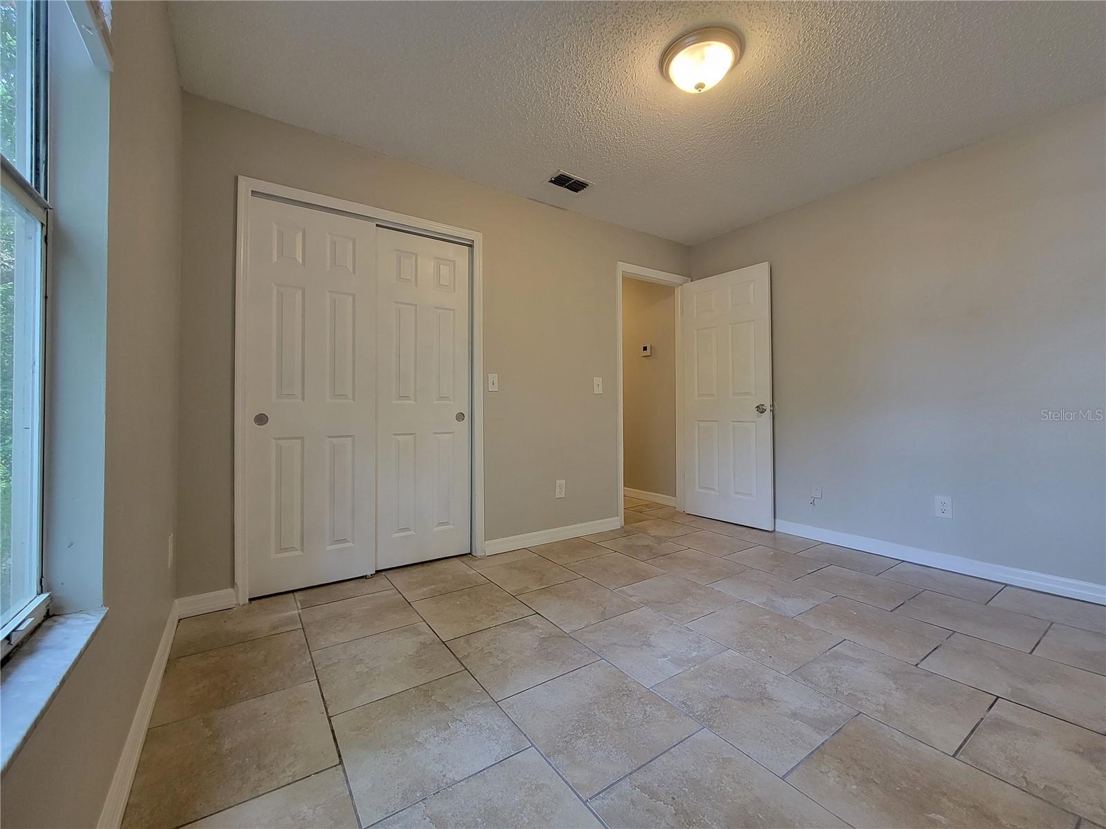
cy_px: 414
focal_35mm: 13
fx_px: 415
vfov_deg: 89.9
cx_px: 553
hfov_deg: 106.2
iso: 250
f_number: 2.2
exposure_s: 1/60
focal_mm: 2.2
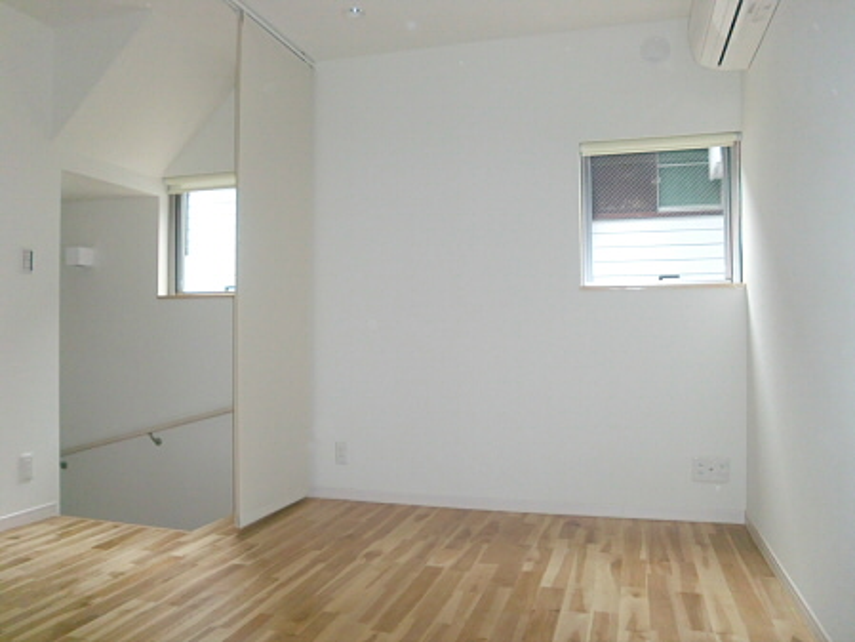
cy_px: 321
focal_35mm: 28
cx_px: 428
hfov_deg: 63.4
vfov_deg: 49.8
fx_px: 692
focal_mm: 4.65
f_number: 2.6
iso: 400
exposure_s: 1/60
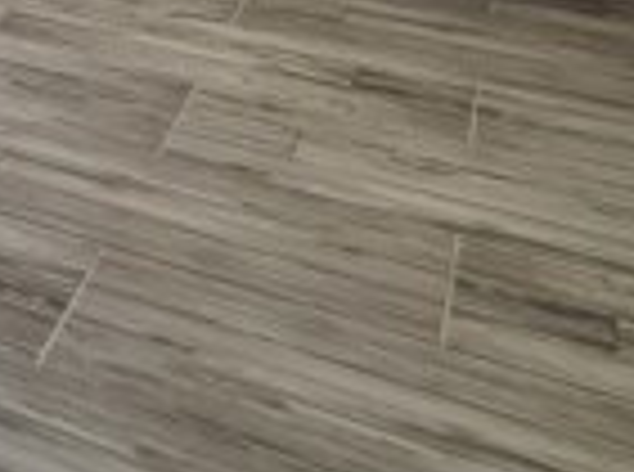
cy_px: -324
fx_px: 1352
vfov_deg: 17.0
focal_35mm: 74
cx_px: -764
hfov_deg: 16.5
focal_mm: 2.2
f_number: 2.2
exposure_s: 1/103
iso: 50
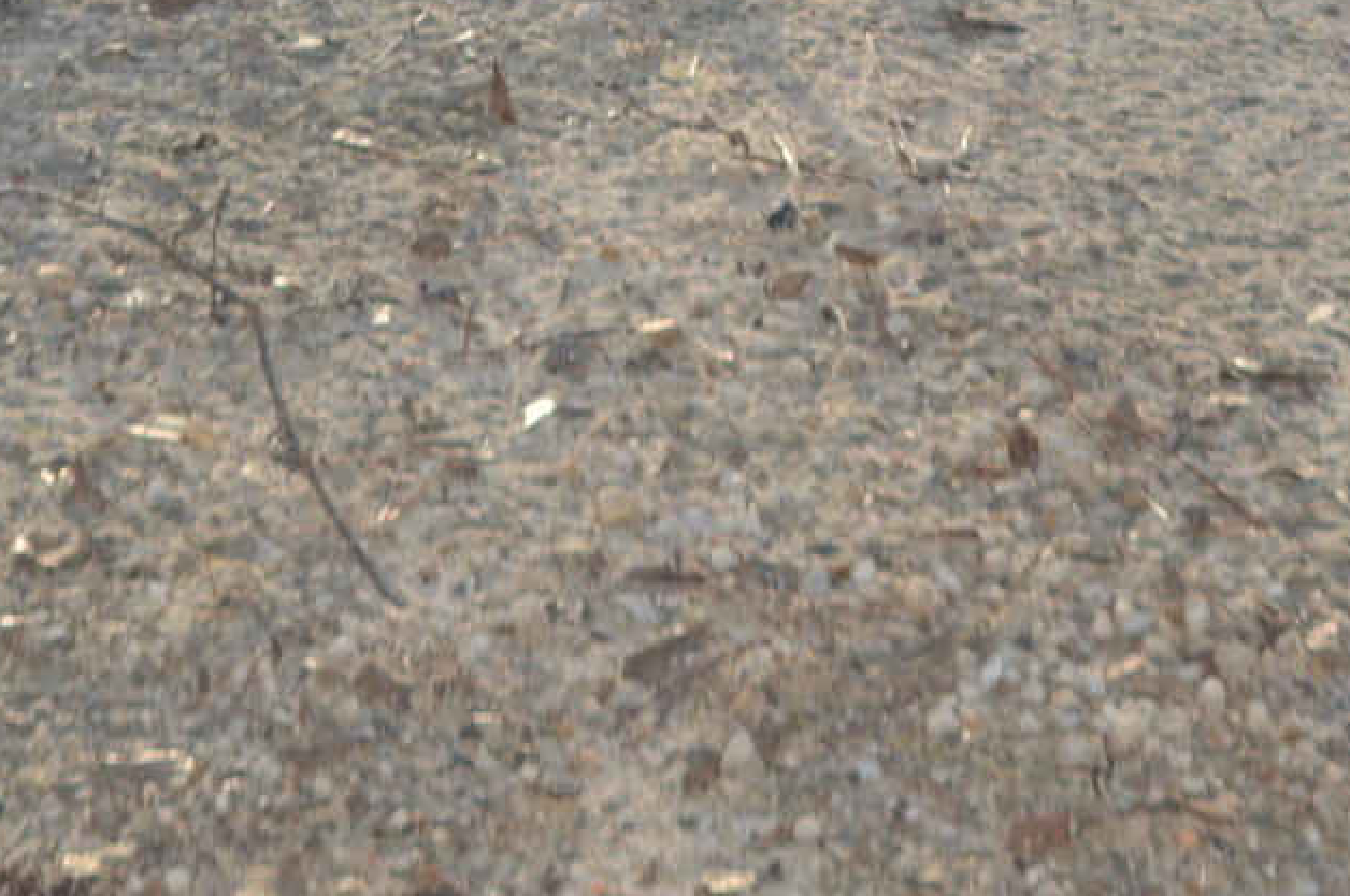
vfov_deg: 7.5
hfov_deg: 12.0
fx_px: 6442
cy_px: -1137
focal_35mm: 172
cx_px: 737
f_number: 4.5
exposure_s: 1/160
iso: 100
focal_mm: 24
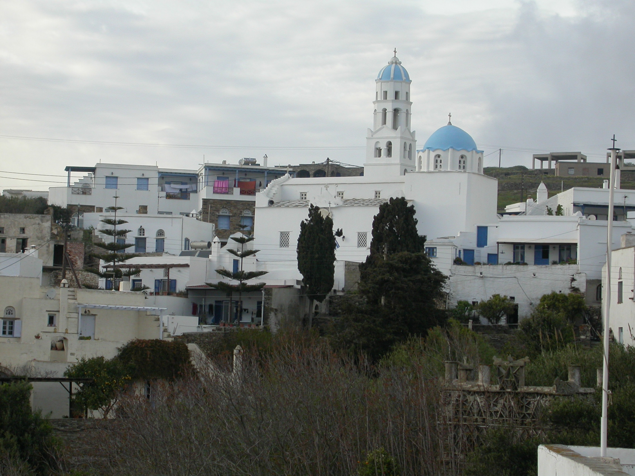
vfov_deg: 13.2
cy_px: 238
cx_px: 318
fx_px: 2055
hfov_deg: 17.6
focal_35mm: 112
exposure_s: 1/251
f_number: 5.4
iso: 100
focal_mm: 23.3
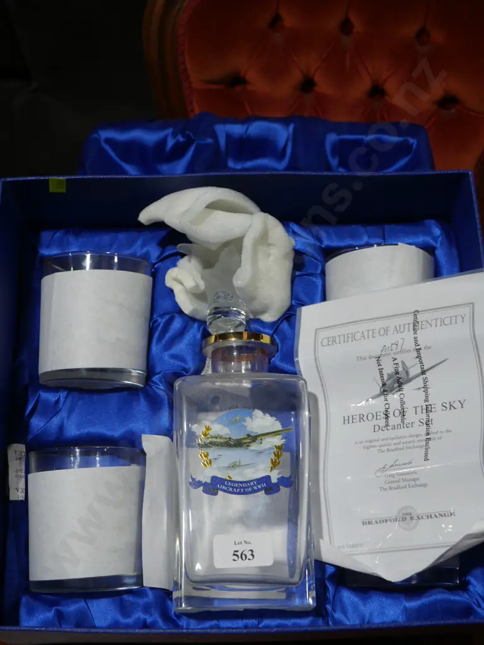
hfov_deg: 28.0
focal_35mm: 52
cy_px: 322
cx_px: 242
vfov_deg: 36.8
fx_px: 969
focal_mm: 26
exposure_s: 1/60
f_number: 5.3
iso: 200
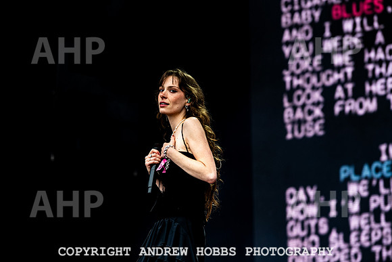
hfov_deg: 10.3
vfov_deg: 6.9
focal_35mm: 200
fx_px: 2178
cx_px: 196
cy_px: 131
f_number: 4.5
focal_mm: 200
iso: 640
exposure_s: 1/2500
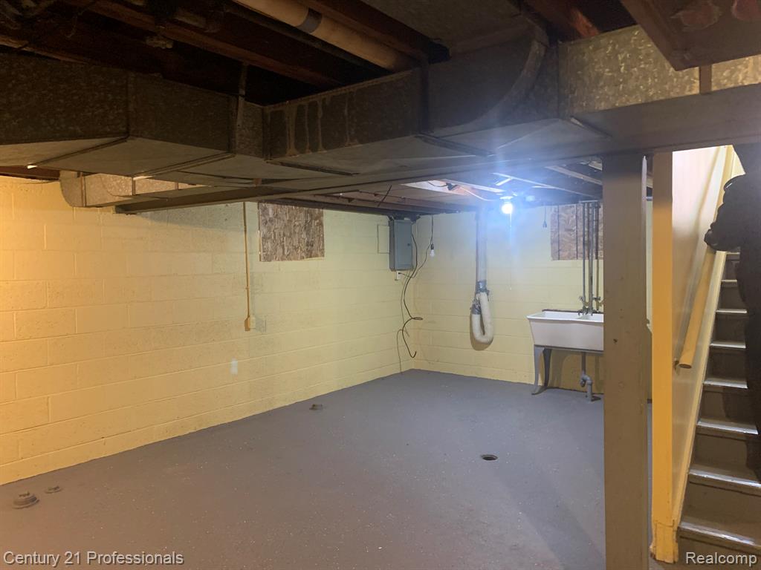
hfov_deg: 67.3
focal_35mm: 26
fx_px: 572
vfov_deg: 53.1
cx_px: 380
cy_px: 285
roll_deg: +0.3
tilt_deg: -3.0
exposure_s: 1/30
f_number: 1.8
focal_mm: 4.25
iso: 500
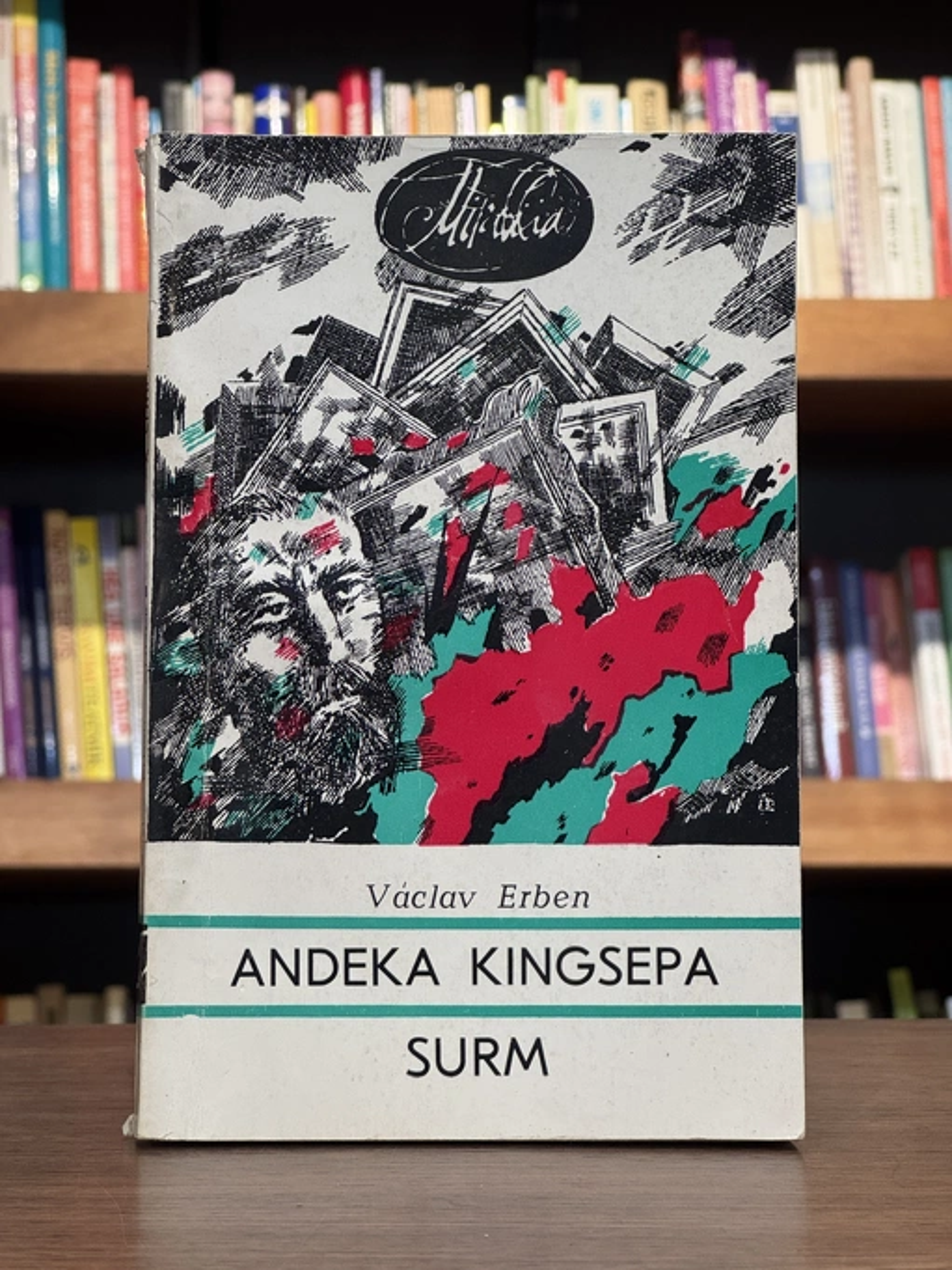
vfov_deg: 25.3
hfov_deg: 19.1
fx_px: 2823
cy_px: 635
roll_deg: -0.4
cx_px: 476
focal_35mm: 77
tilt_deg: +1.4
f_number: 2.8
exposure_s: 1/99
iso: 160
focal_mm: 9
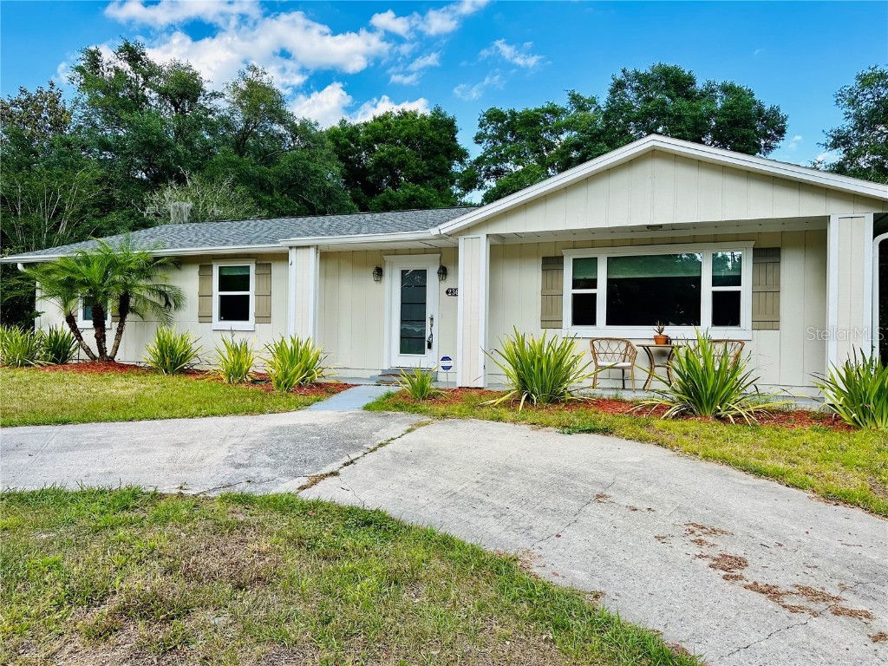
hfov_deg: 71.6
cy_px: 333
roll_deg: -1.0
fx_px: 616
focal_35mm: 24
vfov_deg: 56.8
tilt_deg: +0.1
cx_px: 444
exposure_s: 1/1157
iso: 80
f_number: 1.78
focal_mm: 6.86
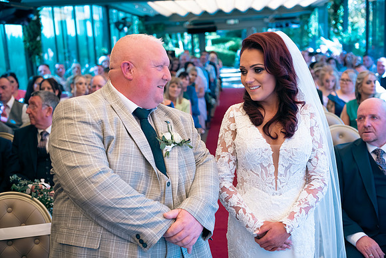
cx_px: 193
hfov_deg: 41.1
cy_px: 129
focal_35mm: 48
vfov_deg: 28.1
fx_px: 515
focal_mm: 48
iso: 250
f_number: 3.5
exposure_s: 1/200
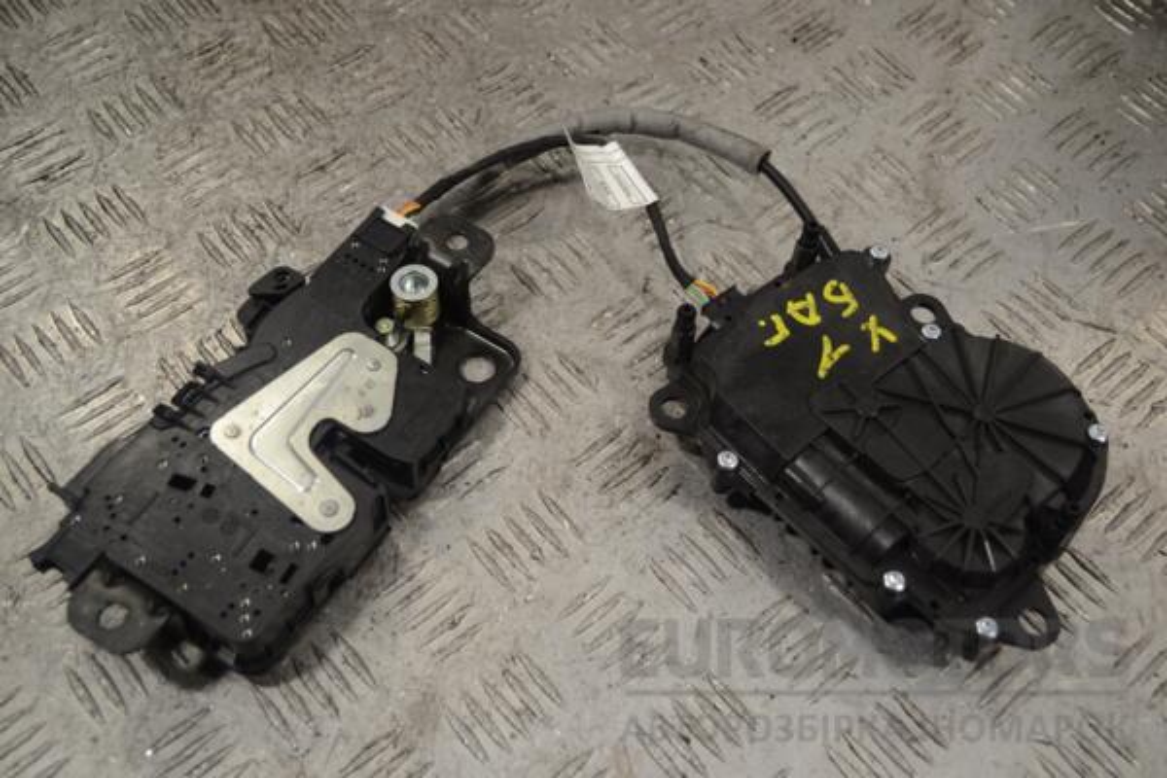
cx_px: 584
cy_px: 389
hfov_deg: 46.4
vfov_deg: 31.9
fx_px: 1361
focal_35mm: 42
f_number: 4.5
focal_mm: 28
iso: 100
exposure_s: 1/50
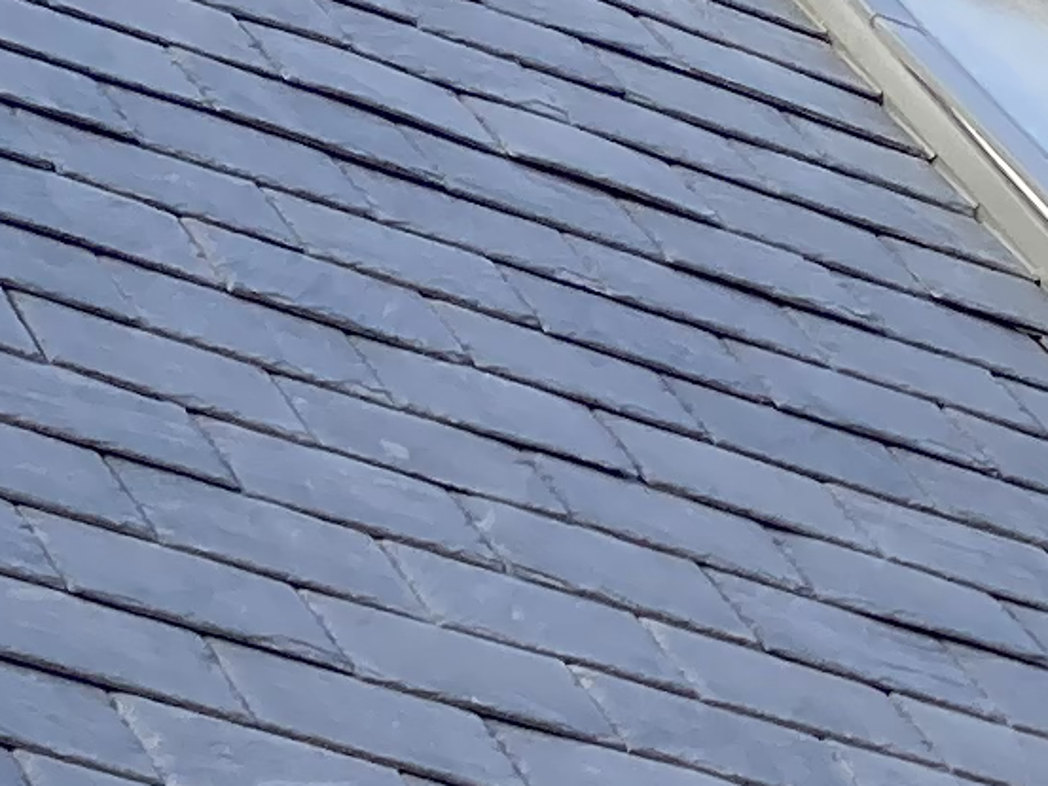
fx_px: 6177
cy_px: 2581
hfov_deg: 9.6
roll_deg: -5.0
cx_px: 36
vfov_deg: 6.5
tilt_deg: +4.8
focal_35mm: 204
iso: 20
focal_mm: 3.99
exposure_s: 1/403
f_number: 1.8
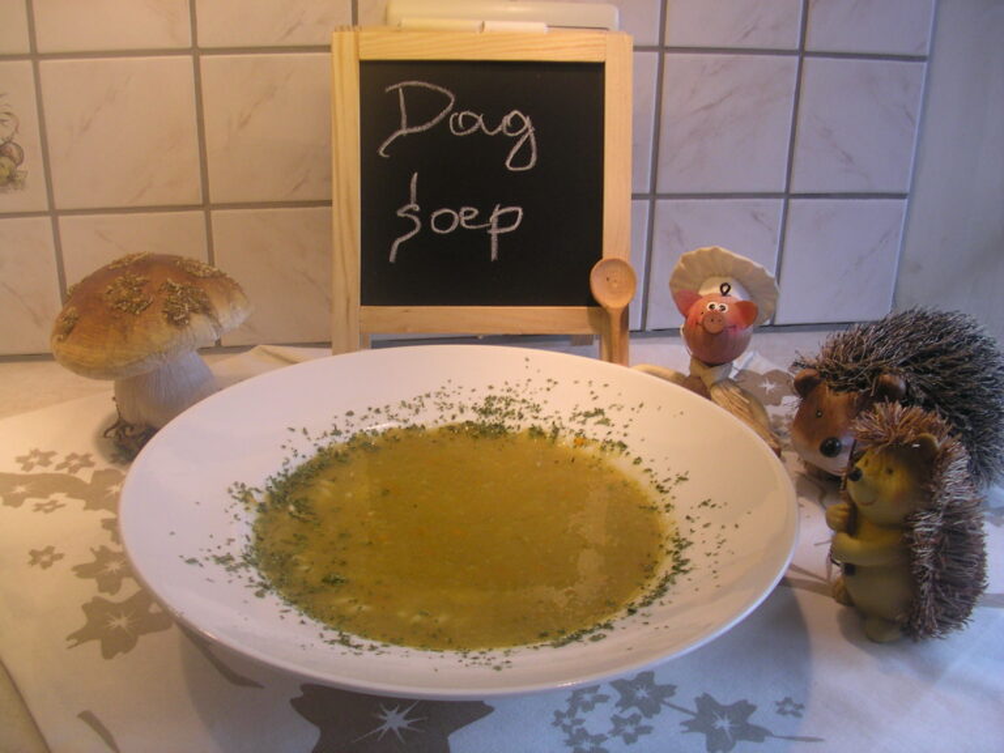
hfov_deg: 50.1
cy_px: 376
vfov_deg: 38.7
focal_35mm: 37
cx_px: 502
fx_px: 1073
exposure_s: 1/49.8
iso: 100
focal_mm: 5.6
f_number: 2.7
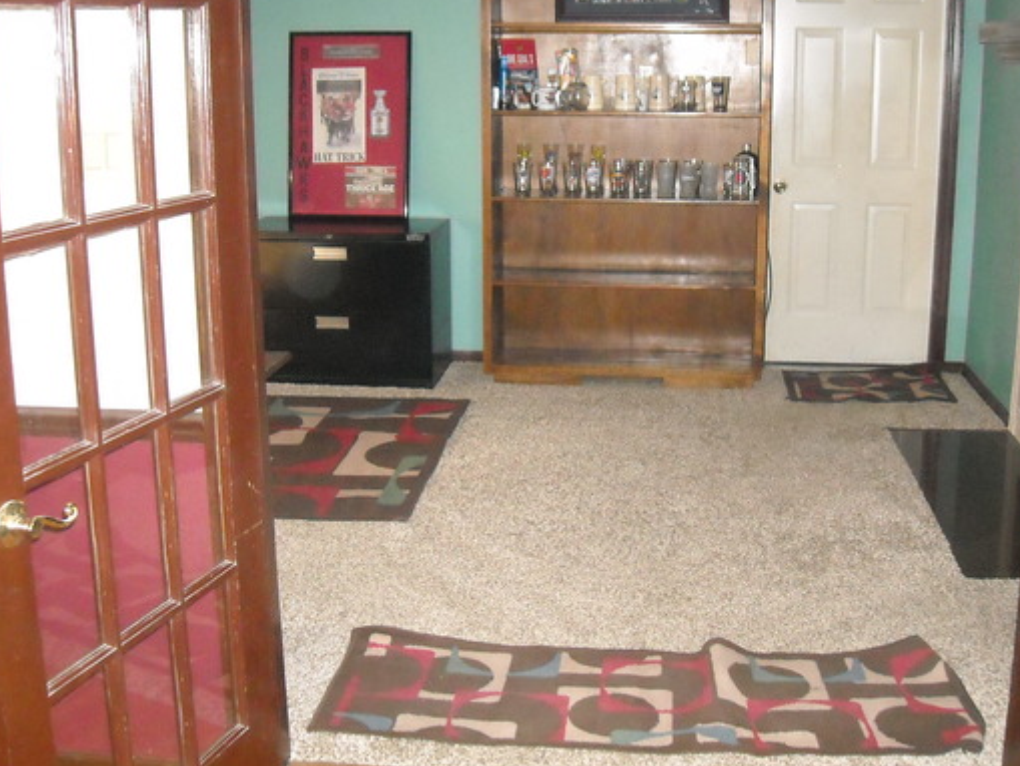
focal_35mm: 44
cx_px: 559
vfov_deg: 32.9
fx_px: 1297
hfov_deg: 42.9
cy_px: 339
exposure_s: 1/60
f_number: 2.8
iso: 872
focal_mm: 5.7
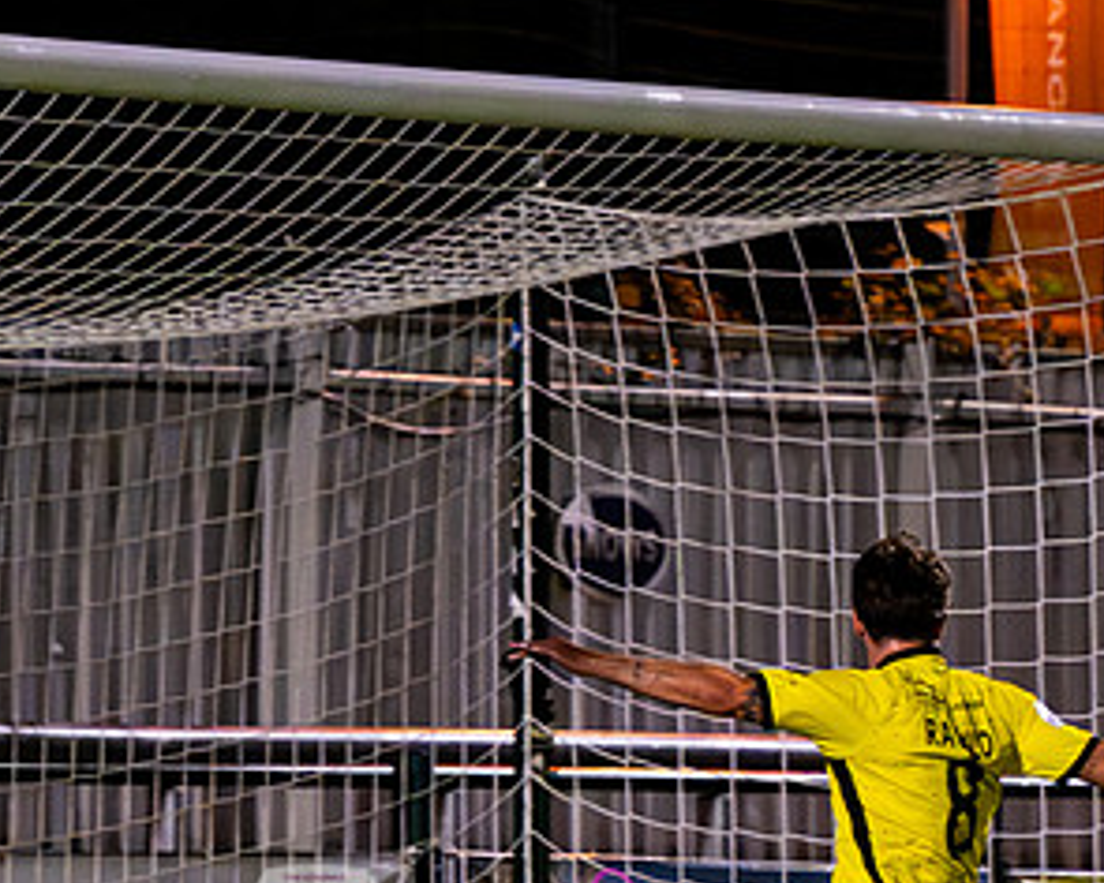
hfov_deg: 3.2
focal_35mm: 604
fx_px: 19735
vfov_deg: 2.6
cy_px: 904
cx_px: 356
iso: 6400
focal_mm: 135
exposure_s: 1/1250
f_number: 2.8
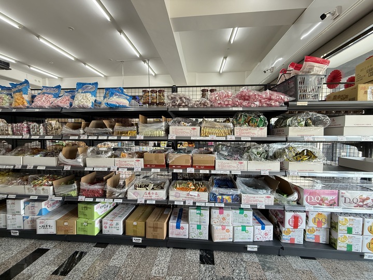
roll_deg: -0.5
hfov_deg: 102.1
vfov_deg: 85.7
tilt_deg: -2.2
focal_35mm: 14
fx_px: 151
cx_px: 186
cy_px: 140
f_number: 2.2
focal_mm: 2.22
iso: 200
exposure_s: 1/60
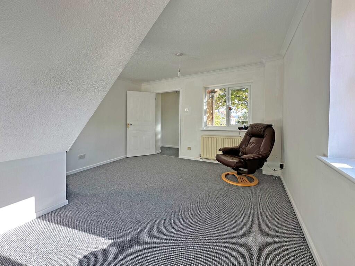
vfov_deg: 85.7
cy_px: 133
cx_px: 178
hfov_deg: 102.1
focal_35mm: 14
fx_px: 144
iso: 40
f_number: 2.2
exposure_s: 1/109
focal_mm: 2.22
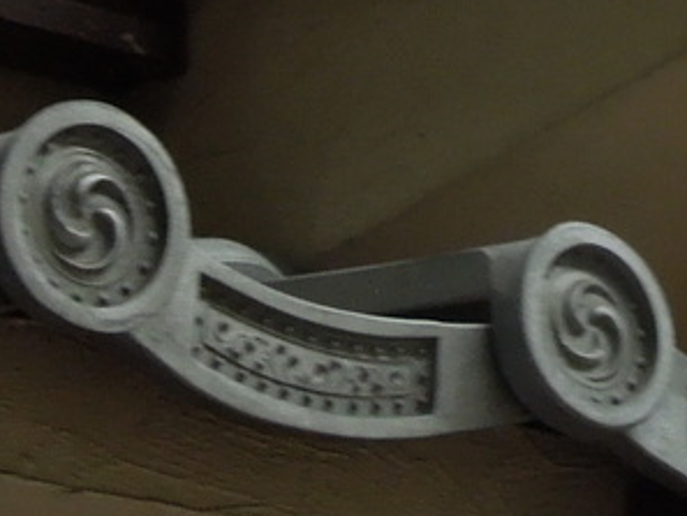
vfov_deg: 7.5
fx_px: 3852
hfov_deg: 10.0
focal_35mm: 194
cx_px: 830
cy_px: -349
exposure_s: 1/13
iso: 400
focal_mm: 8.7
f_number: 4
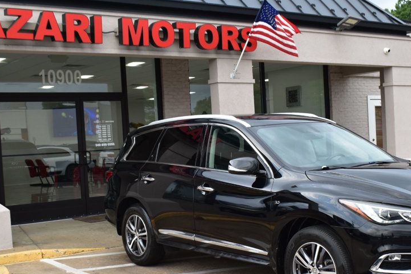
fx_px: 628
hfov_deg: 36.2
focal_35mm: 55
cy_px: 172
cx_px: 219
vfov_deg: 24.5
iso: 400
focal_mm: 26
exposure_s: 1/160
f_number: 9
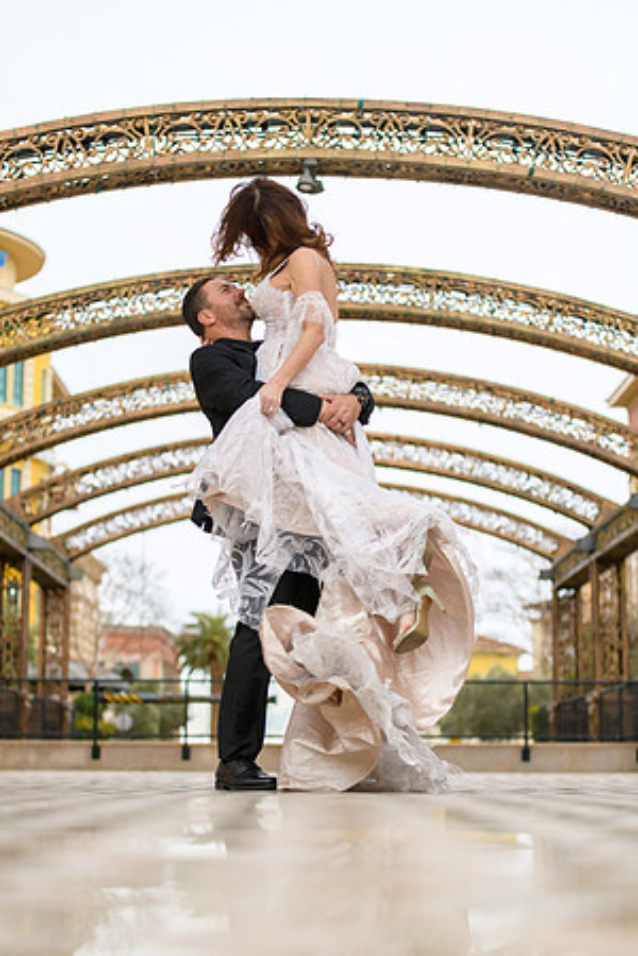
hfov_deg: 19.5
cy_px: 478
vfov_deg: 28.8
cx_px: 319
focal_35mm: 70
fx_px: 1861
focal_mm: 70
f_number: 2.8
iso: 400
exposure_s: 1/3200
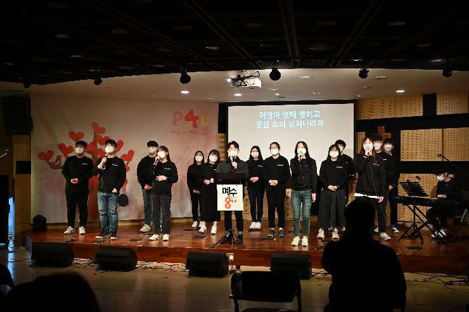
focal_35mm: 42
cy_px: 156
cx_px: 234
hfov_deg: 46.4
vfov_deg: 31.8
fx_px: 547
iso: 1250
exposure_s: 1/250
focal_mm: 42
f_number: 3.5
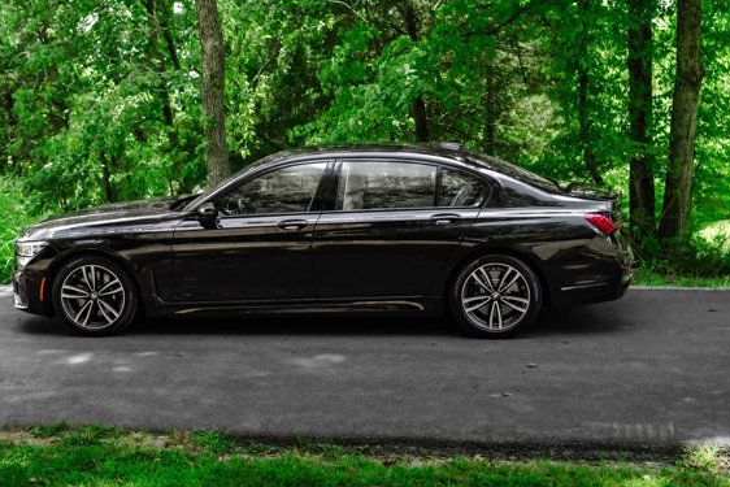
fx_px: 1055
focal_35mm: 52
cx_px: 352
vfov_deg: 26.0
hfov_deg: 38.2
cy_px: 225
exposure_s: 1/1000
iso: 800
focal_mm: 44
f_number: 4.5
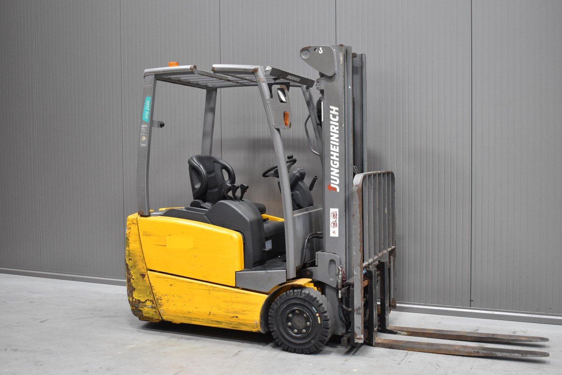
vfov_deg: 34.2
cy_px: 188
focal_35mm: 39
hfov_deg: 49.6
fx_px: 609
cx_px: 281
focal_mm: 26
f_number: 5
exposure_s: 1/50
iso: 1600
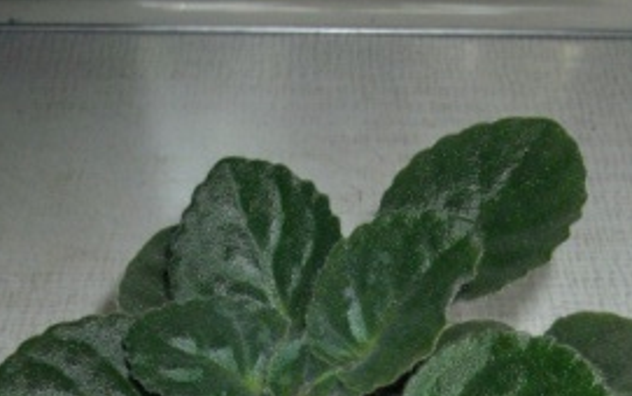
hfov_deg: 26.8
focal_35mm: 77
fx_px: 1328
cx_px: 347
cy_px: 519
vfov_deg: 16.1
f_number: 6.8
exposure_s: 1/50
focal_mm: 7.3
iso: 400
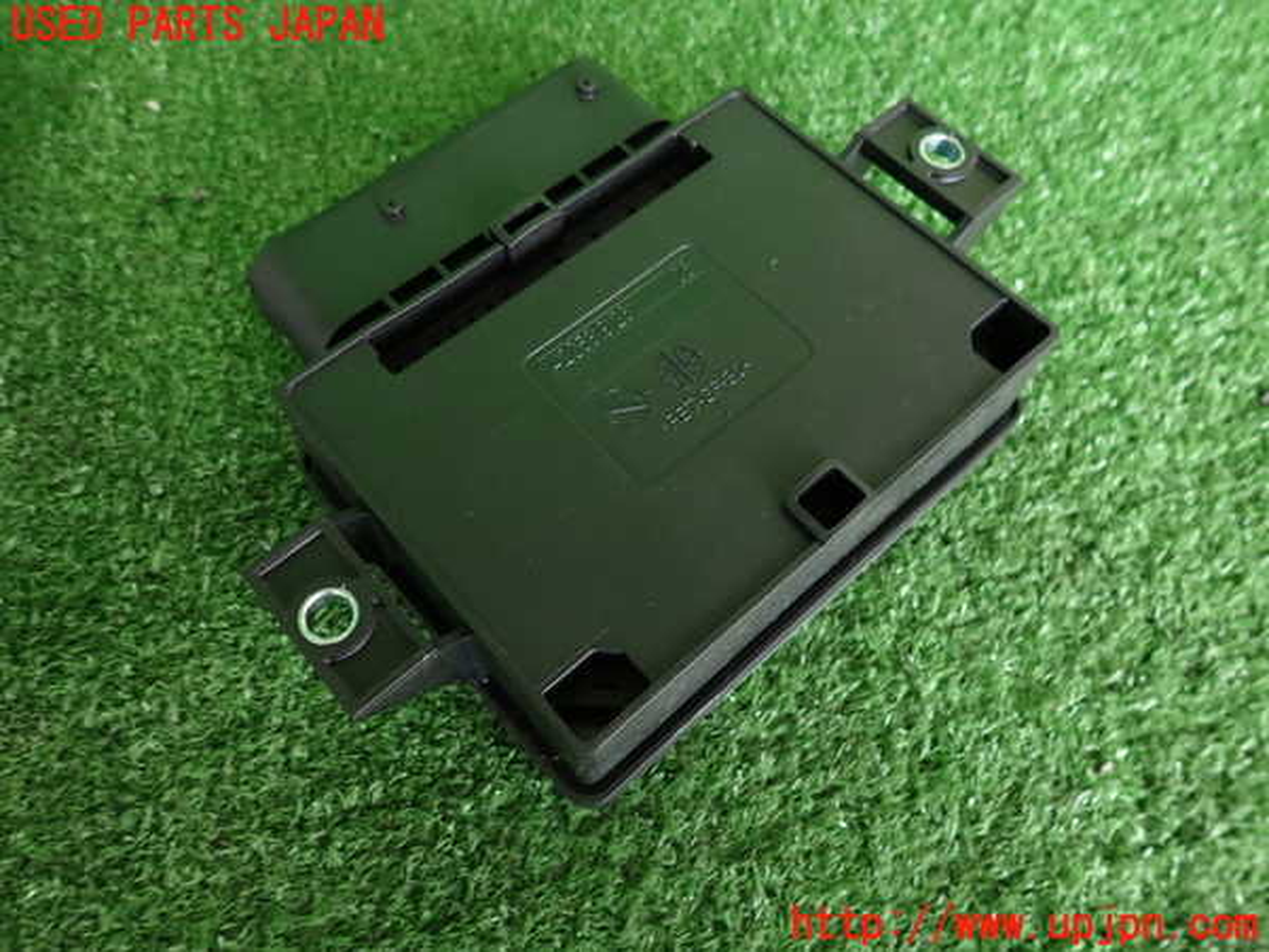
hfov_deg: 69.4
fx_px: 916
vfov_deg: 54.9
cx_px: 634
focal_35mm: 25
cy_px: 476
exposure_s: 1/60
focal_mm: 4.5
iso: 160
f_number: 2
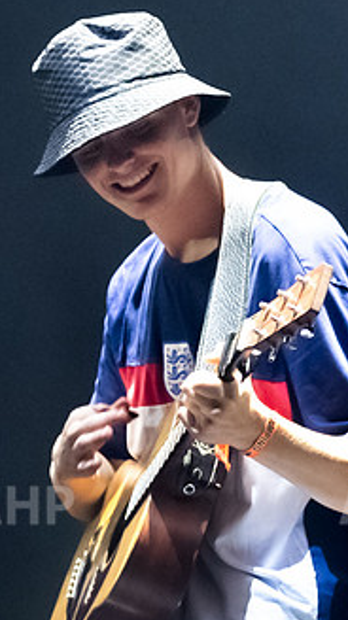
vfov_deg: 3.4
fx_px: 10373
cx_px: 54
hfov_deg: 1.9
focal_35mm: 631
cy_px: 441
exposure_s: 1/400
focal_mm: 150
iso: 4000
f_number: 2.8
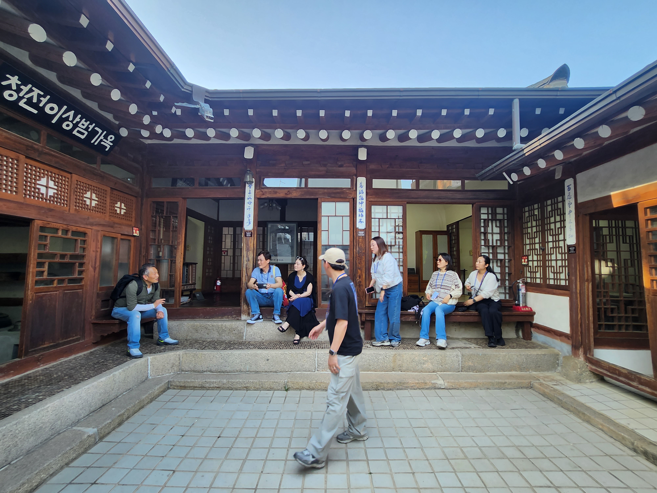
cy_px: 246
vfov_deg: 89.9
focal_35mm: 13
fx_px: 247
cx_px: 328
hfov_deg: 106.2
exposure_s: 1/60
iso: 32
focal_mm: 1.7
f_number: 2.2
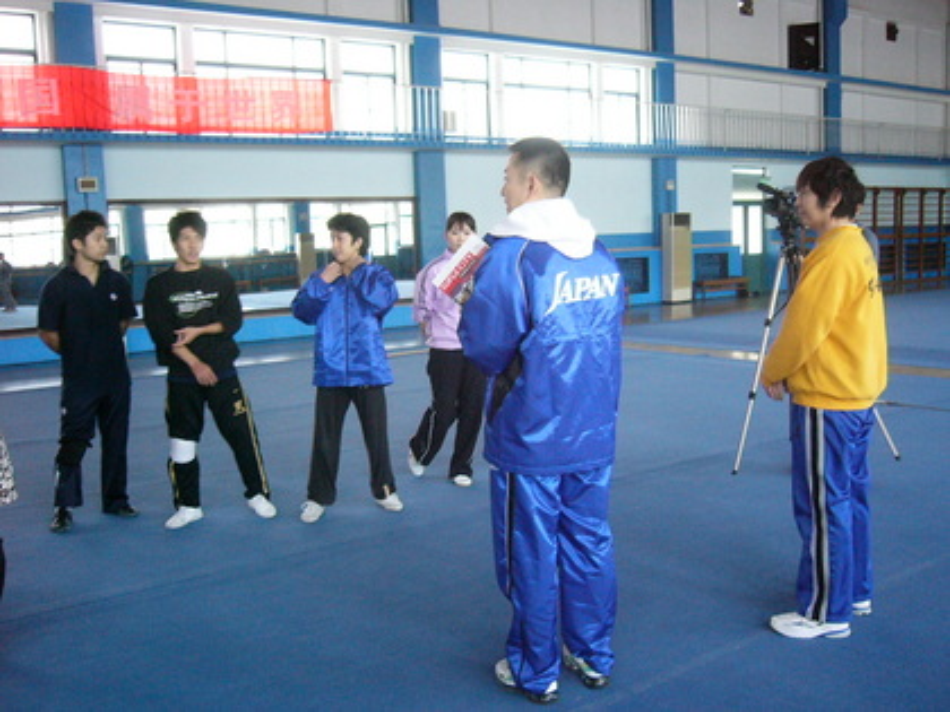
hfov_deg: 52.6
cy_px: 356
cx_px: 475
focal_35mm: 35
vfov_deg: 40.7
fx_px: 961
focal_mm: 5.8
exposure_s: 1/60
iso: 400
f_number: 2.8
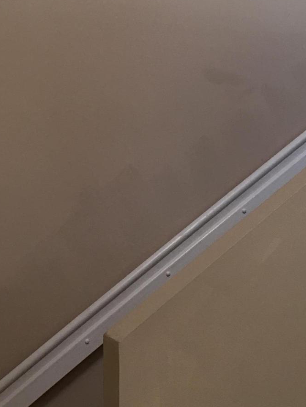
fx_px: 766
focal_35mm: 65
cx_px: 30
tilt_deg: +8.0
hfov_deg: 22.1
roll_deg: -1.6
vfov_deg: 29.6
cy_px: 136
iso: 32
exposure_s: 1/30
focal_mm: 4.15
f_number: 2.2
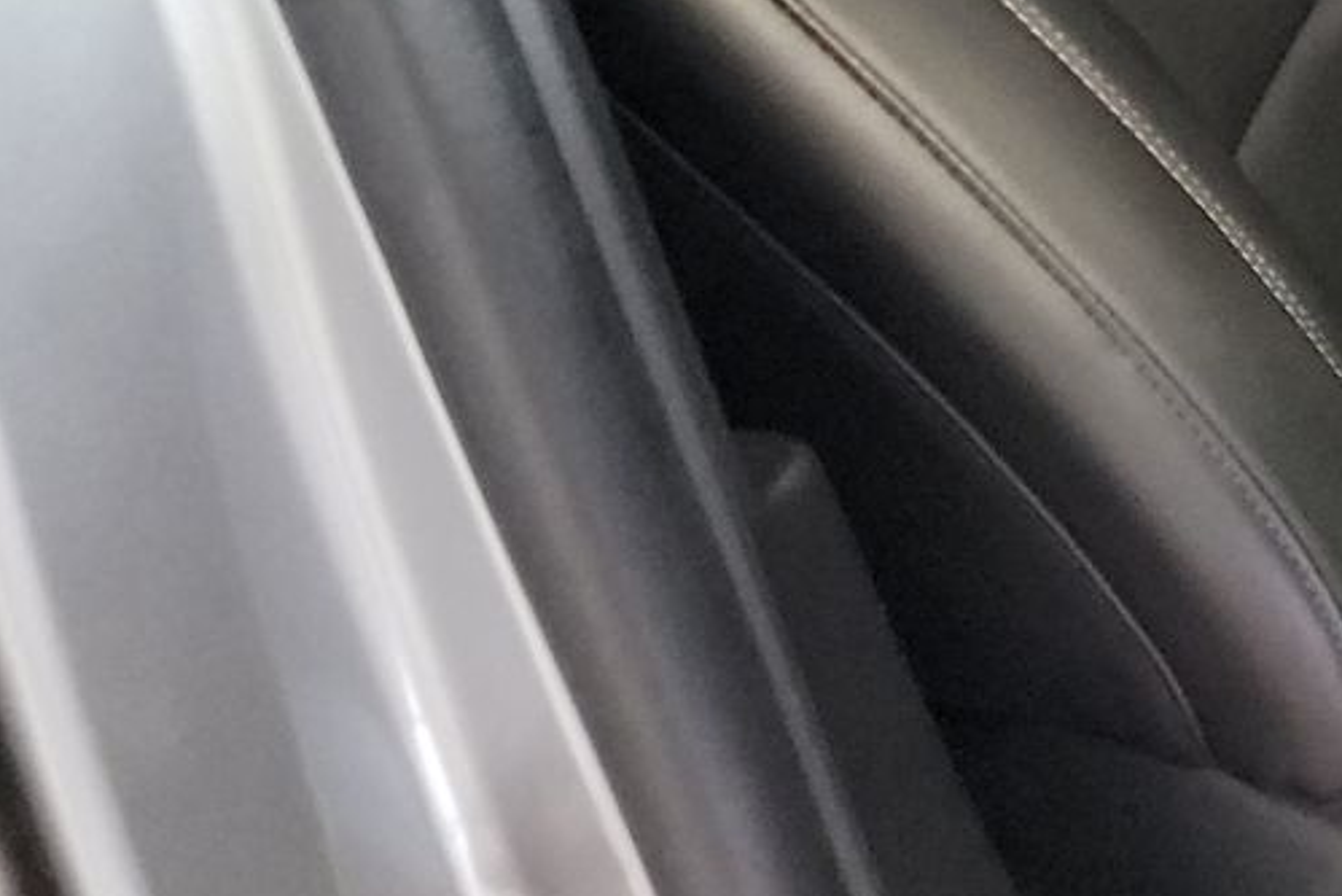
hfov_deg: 20.8
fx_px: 2983
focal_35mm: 80
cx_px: 2125
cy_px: -398
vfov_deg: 15.8
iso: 1928
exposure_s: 1/59
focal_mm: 6.7
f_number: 1.8
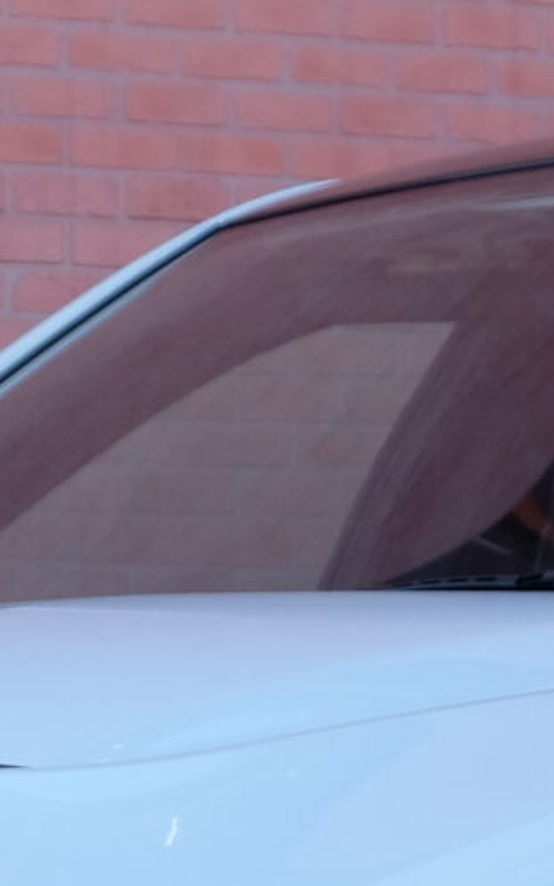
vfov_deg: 9.0
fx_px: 5481
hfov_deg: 5.8
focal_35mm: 227
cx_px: 328
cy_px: 1292
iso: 400
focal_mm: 28.9
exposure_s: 1/220
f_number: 5.6
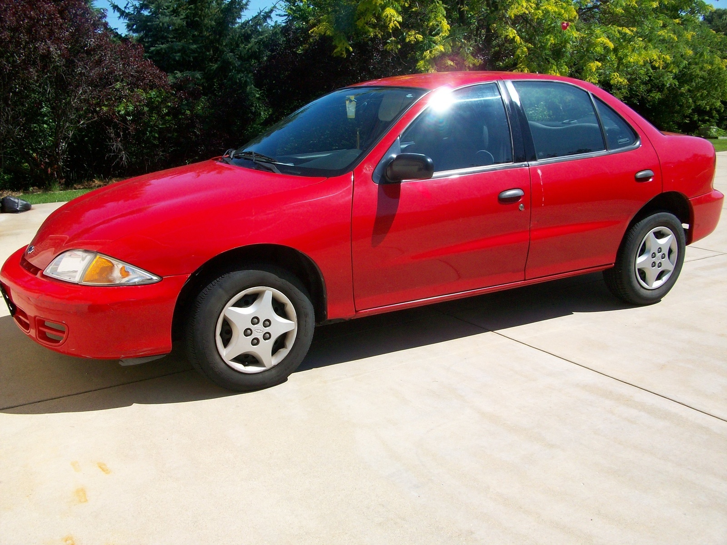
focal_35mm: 34
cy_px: 272
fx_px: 714
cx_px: 364
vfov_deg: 41.8
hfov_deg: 54.0
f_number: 5.5
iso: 80
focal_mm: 5.7
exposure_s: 1/369
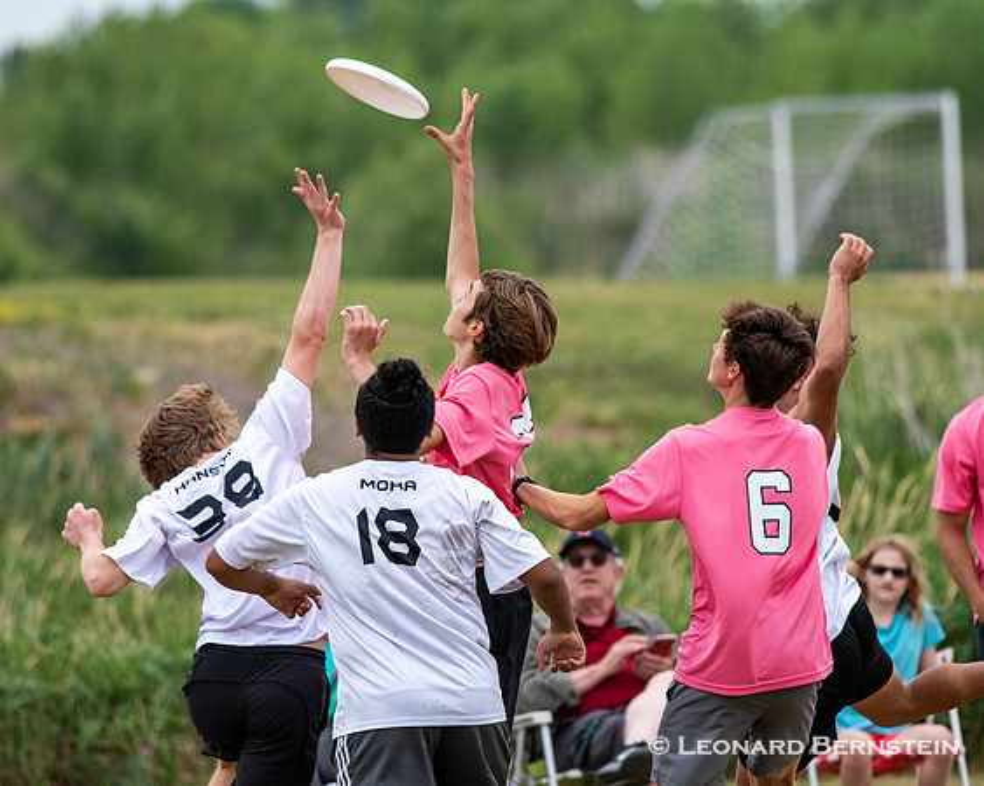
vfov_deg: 2.7
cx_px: 578
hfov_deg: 3.4
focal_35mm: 573
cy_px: 341
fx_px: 16691
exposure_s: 1/3200
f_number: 4.5
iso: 800
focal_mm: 300
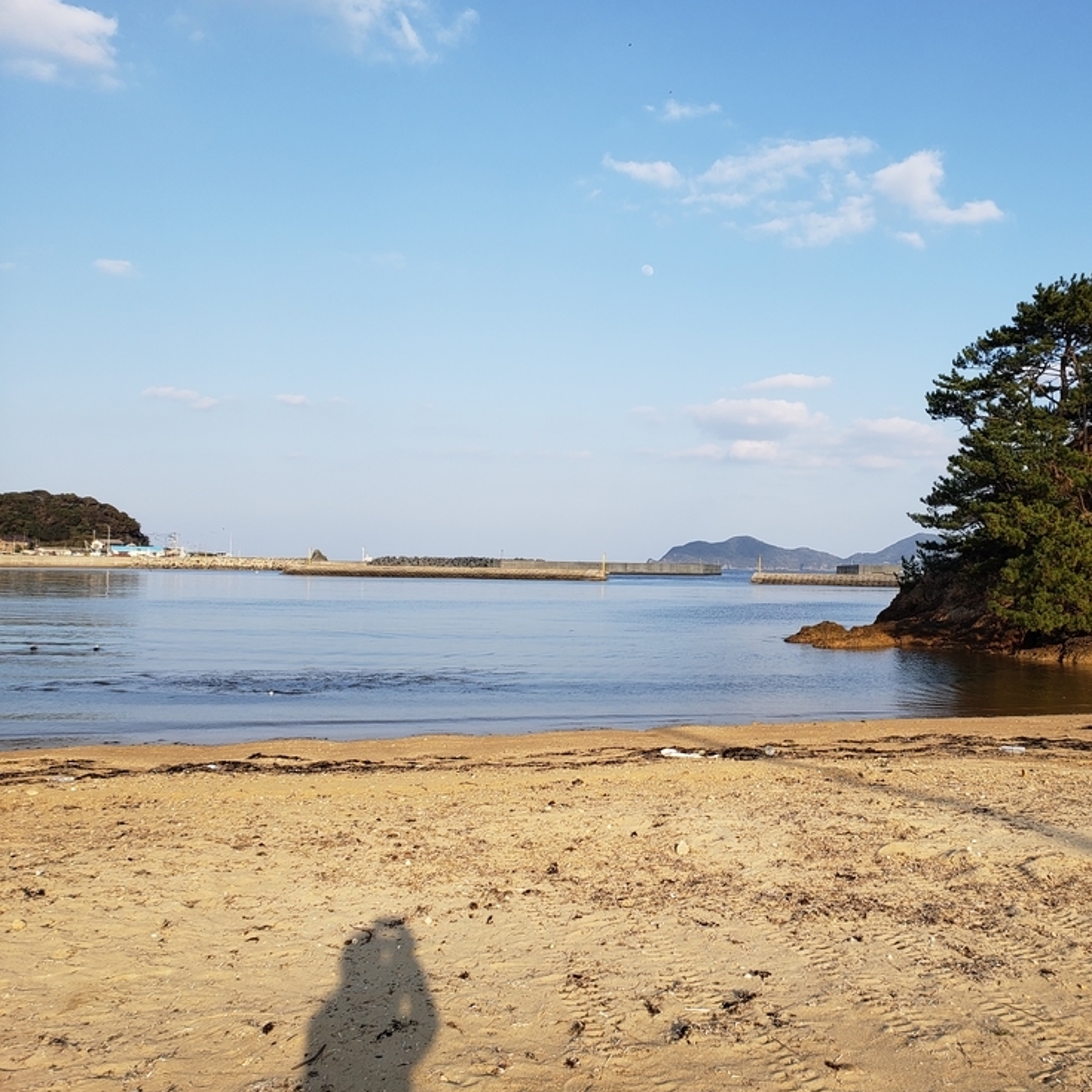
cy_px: 544
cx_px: 758
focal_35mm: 32
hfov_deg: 49.9
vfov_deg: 51.1
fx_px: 1142
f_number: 2.4
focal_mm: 4.3
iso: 50
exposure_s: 1/1002
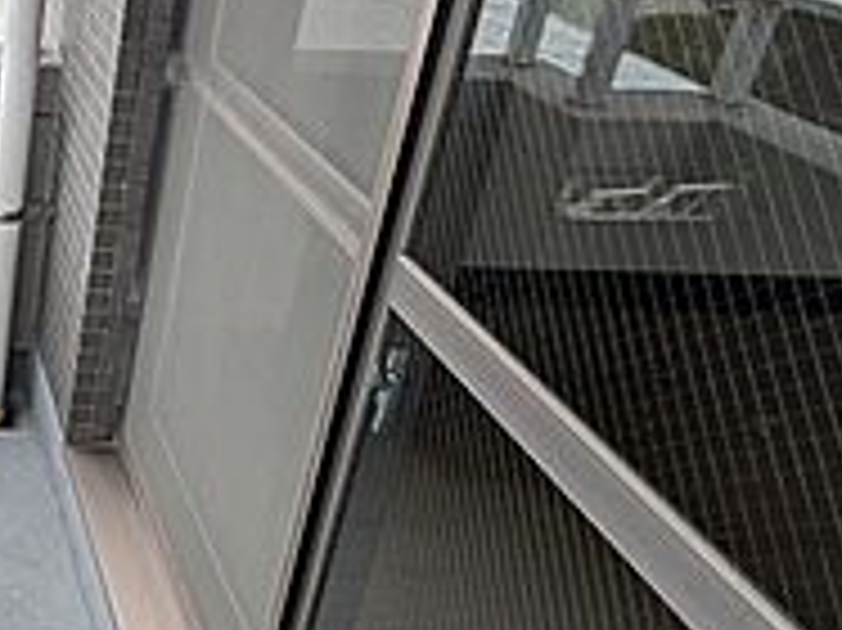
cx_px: -212
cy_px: 261
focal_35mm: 48
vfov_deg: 30.2
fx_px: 1167
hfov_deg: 31.8
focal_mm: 1.83
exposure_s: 1/285
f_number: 2.2
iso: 49
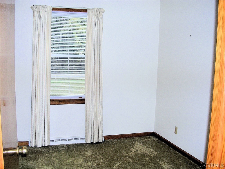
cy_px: 84
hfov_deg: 49.0
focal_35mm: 38
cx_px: 112
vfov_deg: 37.7
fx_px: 247
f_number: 2.8
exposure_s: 1/60.1
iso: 51
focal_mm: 5.8
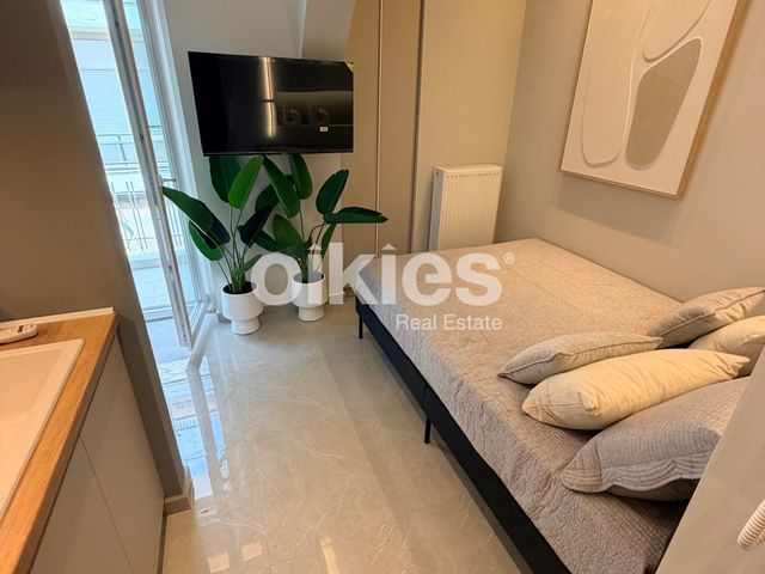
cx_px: 382
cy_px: 287
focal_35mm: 14
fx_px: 309
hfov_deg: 102.1
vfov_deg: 85.7
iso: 160
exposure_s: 1/121
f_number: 2.2
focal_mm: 2.22
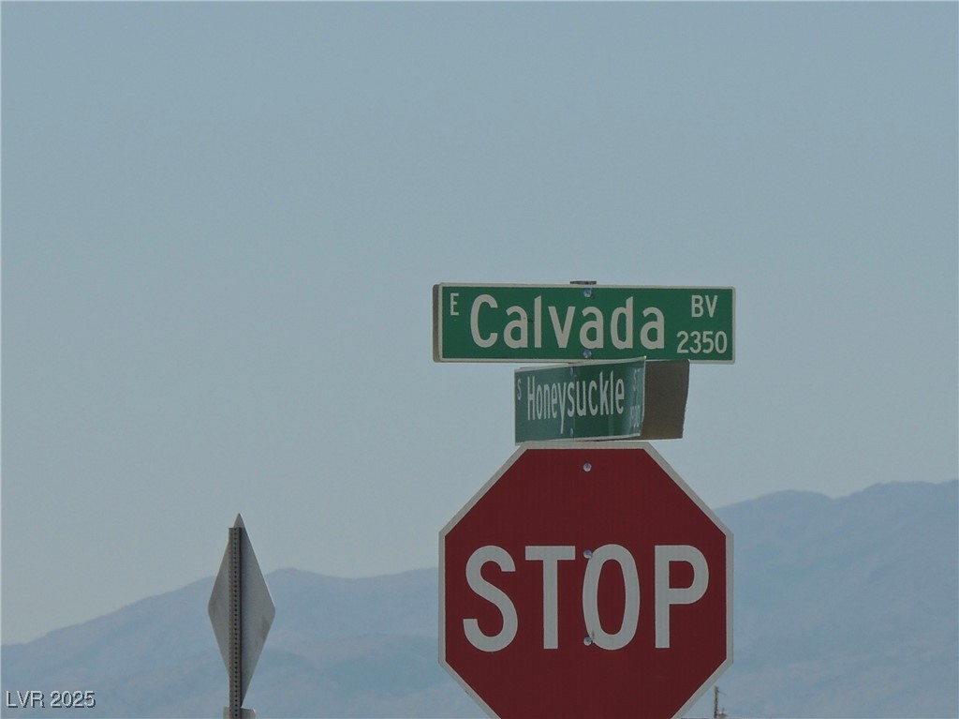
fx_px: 6923
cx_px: 480
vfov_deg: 5.9
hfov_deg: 7.9
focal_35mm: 250
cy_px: 360
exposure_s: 1/1250
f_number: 4.7
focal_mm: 44.5
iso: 100
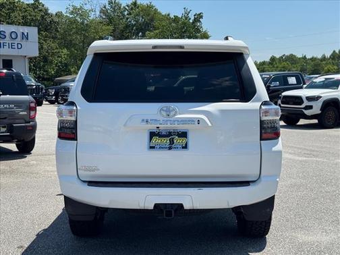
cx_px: 170
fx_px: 471
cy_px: 128
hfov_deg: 39.7
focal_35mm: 48
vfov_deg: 30.3
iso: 64
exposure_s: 1/4975
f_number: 1.78
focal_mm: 6.76
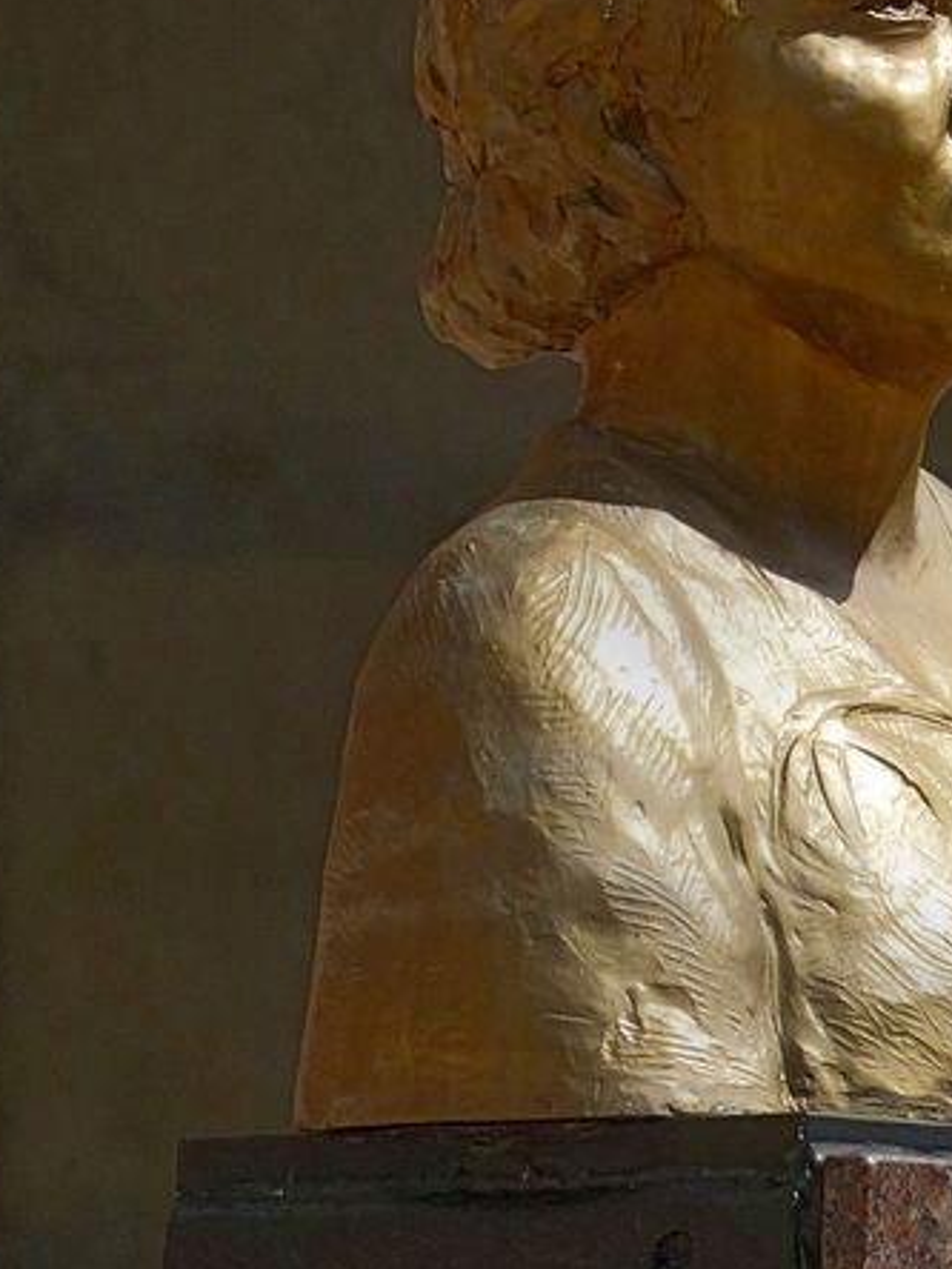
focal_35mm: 1081
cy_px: 457
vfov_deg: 1.8
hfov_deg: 1.4
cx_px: 815
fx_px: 39639
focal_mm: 108
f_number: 4
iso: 100
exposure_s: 1/1300
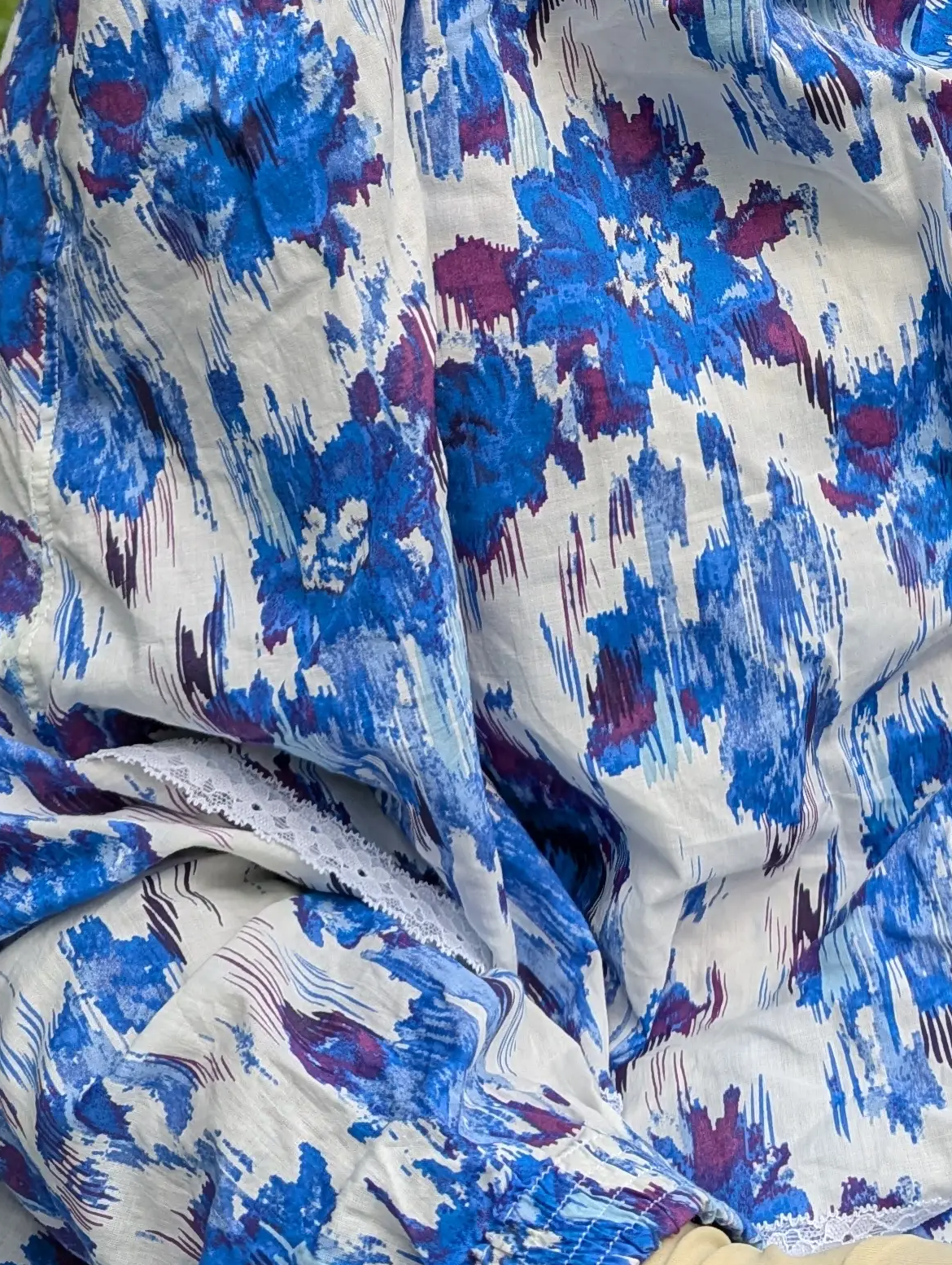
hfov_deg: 22.5
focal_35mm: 63
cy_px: -4
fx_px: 2304
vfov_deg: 28.7
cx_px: 926
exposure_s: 1/1121
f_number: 1.85
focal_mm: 6.81
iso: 40
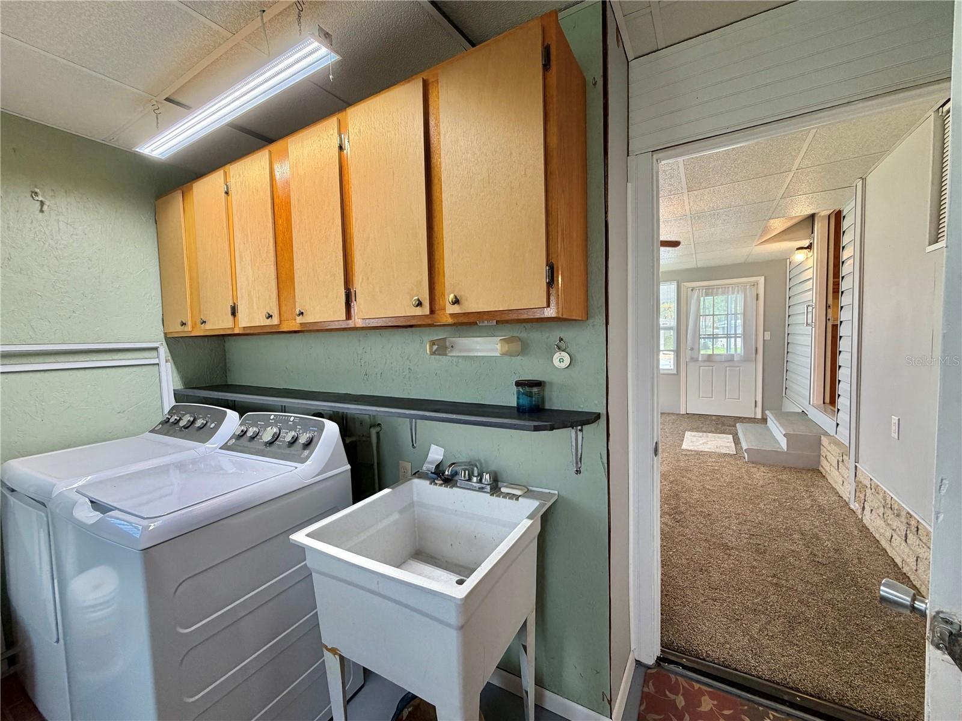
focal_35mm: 14
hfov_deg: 102.1
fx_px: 389
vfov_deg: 85.7
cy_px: 360
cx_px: 481
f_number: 2.2
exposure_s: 1/120
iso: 160
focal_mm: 2.22
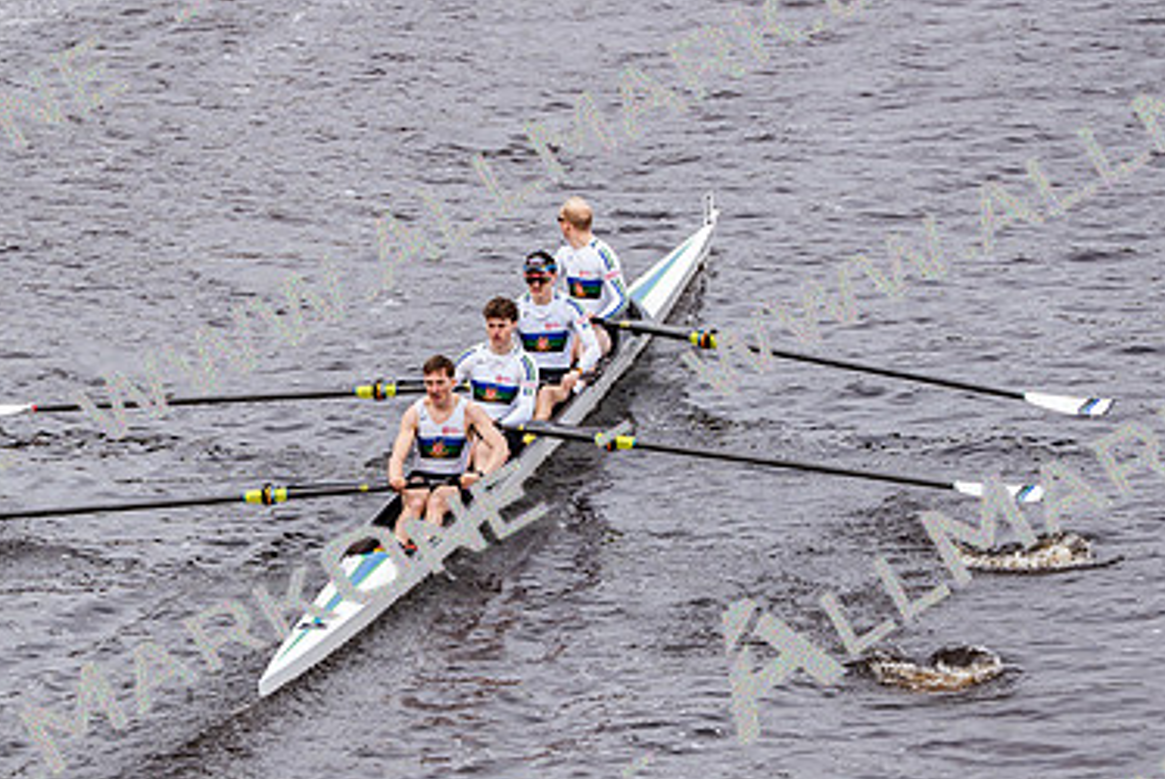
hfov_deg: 6.6
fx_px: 10039
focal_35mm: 310
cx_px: 455
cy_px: 450
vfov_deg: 4.4
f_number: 2.8
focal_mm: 200
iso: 200
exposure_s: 1/2000
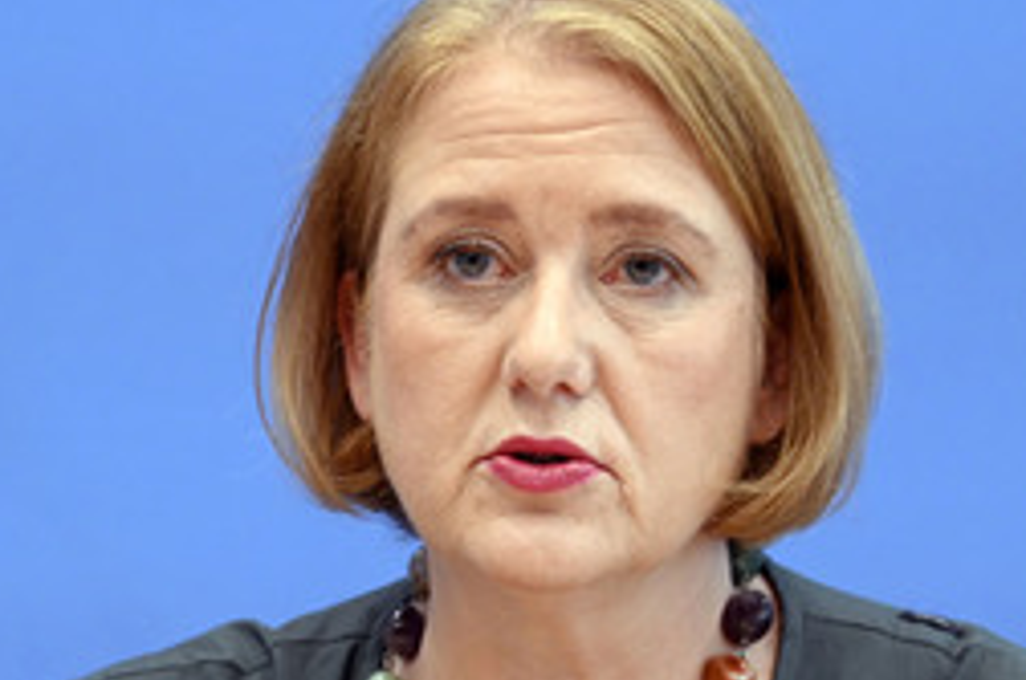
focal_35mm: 233
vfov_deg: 5.9
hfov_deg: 8.8
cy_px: 542
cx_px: 279
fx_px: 6628
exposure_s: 1/500
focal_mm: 130
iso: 4000
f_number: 5.6
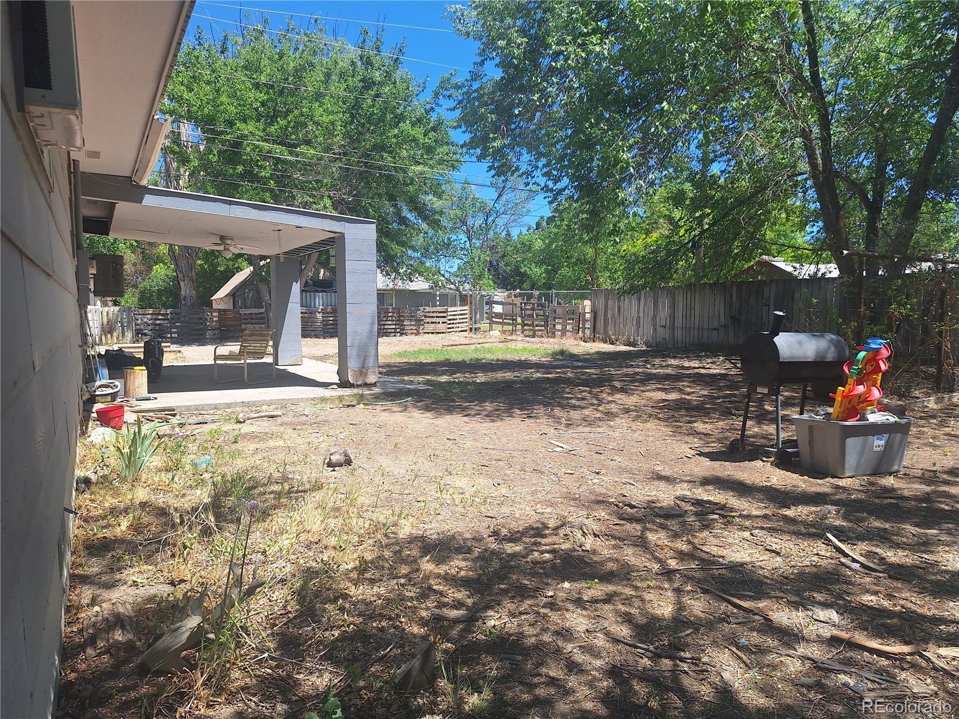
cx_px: 480
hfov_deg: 73.9
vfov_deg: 58.9
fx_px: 637
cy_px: 360
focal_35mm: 23
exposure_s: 1/1672
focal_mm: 5.54
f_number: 1.8
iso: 40
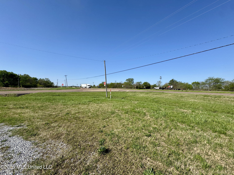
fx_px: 95
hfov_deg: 102.1
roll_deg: +0.2
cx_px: 117
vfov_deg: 85.7
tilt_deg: +2.2
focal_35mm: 14
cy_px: 88
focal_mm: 2.22
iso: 50
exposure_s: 1/2415
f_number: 2.2
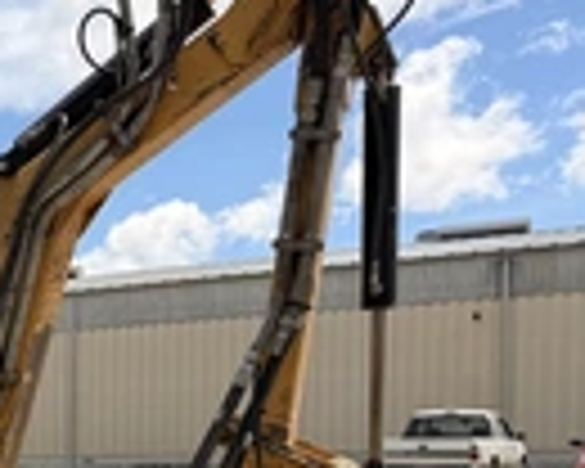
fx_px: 1247
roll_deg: +1.3
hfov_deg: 22.7
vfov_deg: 20.1
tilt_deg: -1.9
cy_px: 544
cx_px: -234
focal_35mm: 72
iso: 80
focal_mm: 6.76
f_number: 1.78
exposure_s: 1/3759
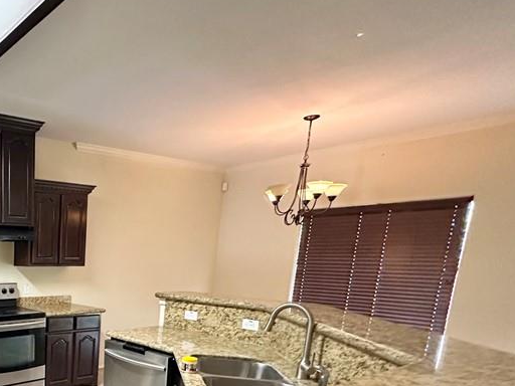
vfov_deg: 45.6
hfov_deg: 51.9
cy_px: 340
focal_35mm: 28
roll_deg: -1.0
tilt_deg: -11.6
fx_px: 417
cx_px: 11
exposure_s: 1/60
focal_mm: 2.22
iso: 1000
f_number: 2.2
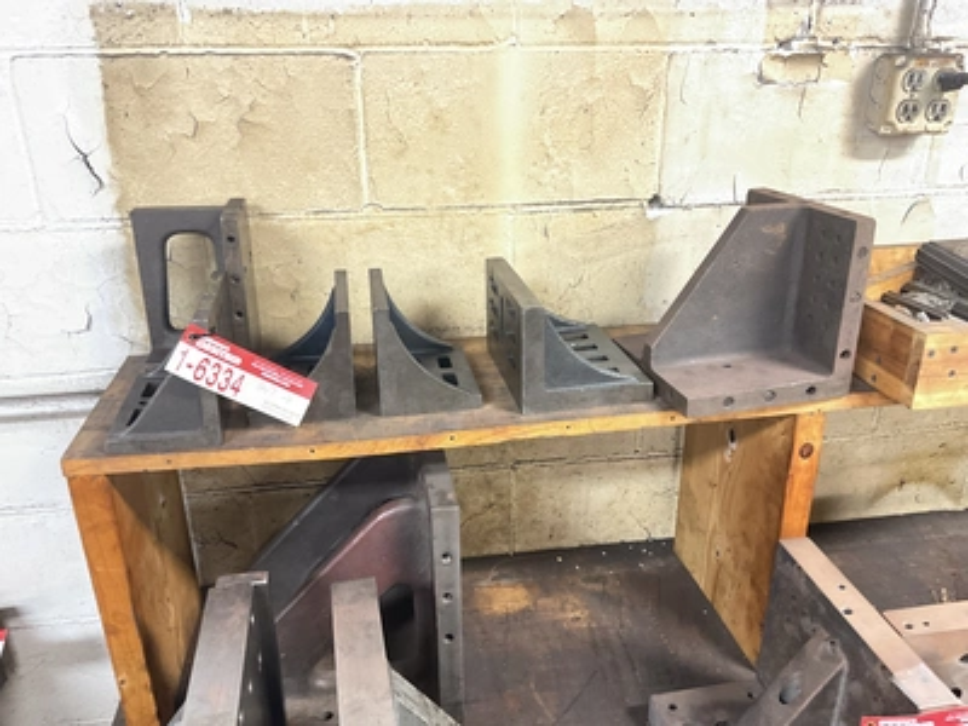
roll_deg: +1.2
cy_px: 363
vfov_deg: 48.2
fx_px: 811
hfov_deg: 61.7
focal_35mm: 29
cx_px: 484
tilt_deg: -24.6
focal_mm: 3
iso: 250
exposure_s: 1/40
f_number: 1.8
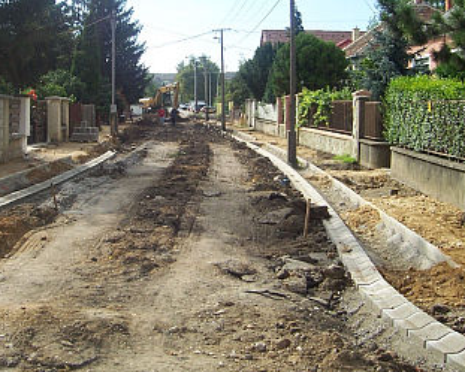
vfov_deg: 31.3
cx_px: 190
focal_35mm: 48
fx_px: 661
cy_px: 131
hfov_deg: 38.6
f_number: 5.6
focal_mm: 5.6
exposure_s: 1/350
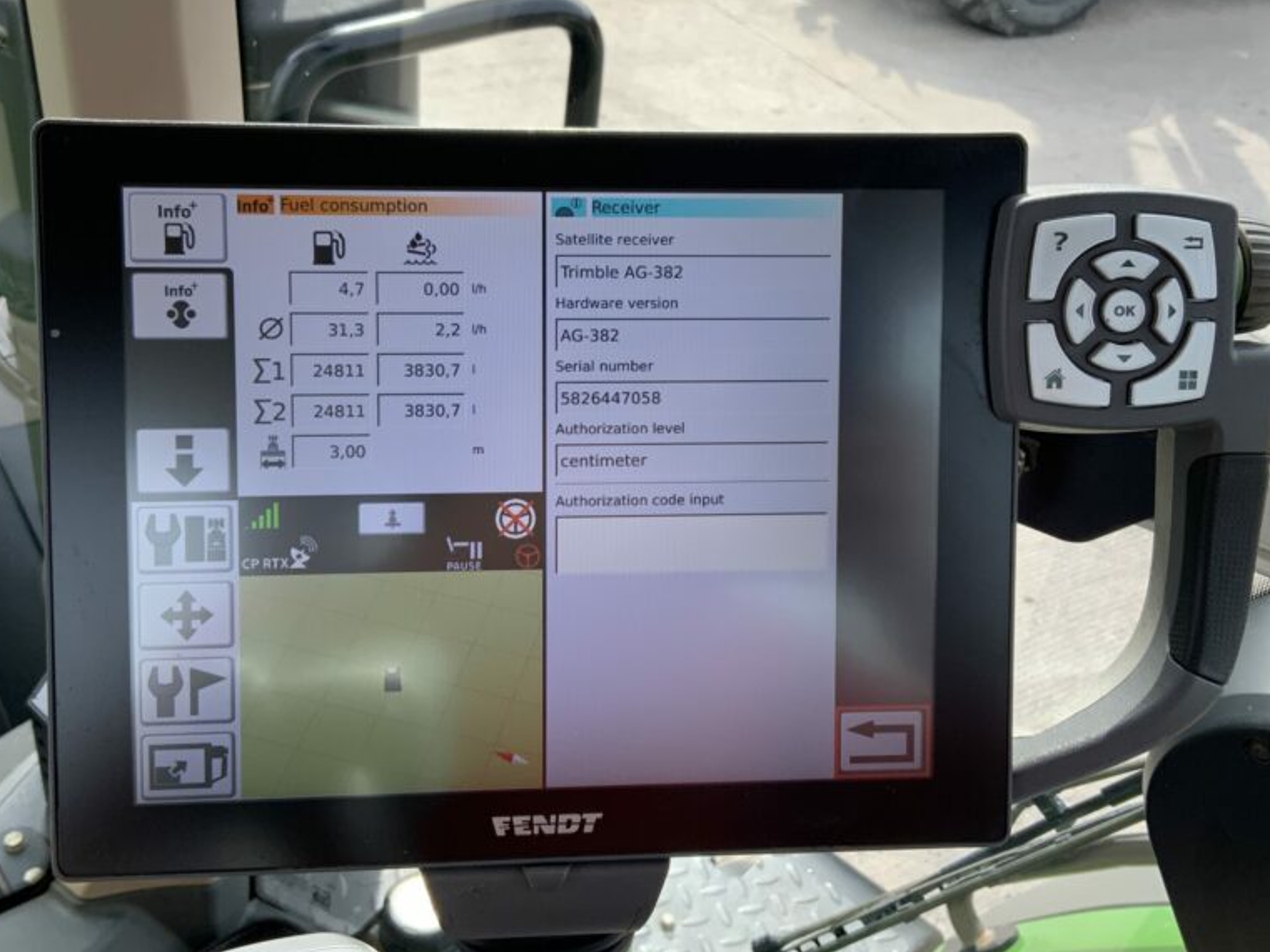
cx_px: 617
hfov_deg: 47.9
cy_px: 393
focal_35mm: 39
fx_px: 1431
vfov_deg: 36.7
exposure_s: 1/331
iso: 16
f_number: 1.8
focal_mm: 3
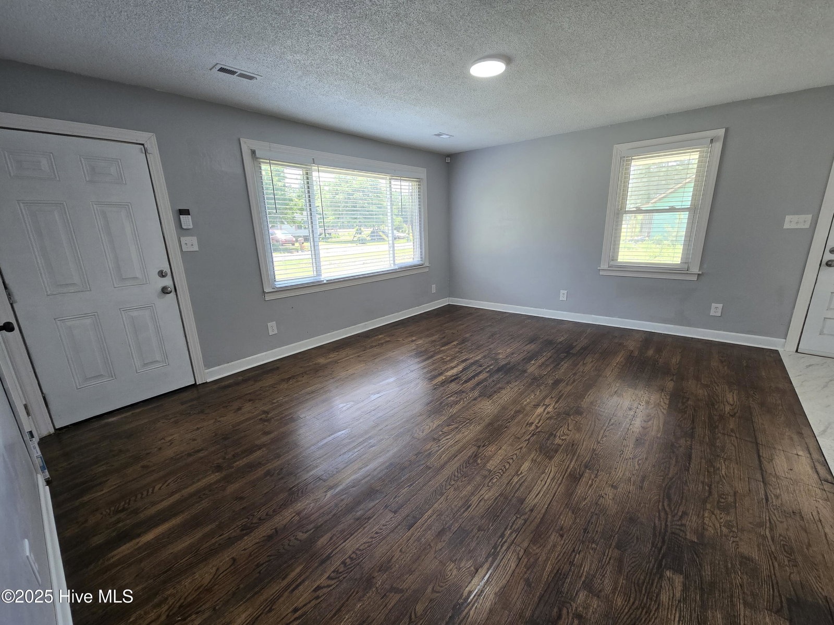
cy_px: 312
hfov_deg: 106.2
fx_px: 313
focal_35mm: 13
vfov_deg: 89.9
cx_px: 417
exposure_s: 1/100
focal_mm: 2.2
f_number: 2.2
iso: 100
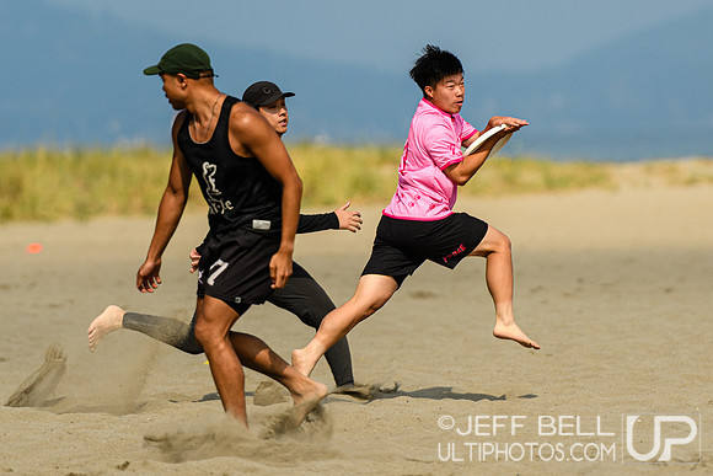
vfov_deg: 3.2
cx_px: 473
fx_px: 8601
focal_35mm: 434
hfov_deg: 4.7
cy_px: 154
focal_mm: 200
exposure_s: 1/2000
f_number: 3.2
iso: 100
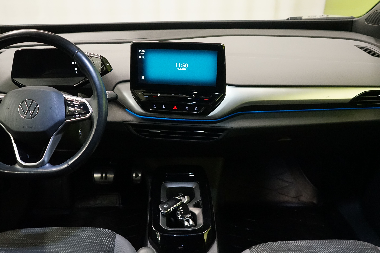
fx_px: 380
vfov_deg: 36.7
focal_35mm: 36
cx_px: 175
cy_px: 154
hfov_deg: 53.1
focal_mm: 28
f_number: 4
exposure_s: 1/60
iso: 5000
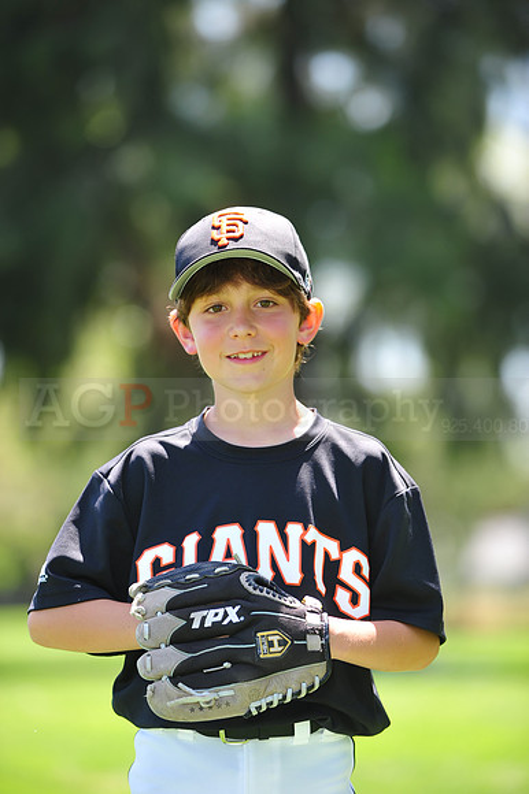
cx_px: 264
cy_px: 397
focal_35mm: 165
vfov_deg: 12.5
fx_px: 3641
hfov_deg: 8.3
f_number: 4.5
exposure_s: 1/320
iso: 200
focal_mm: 165
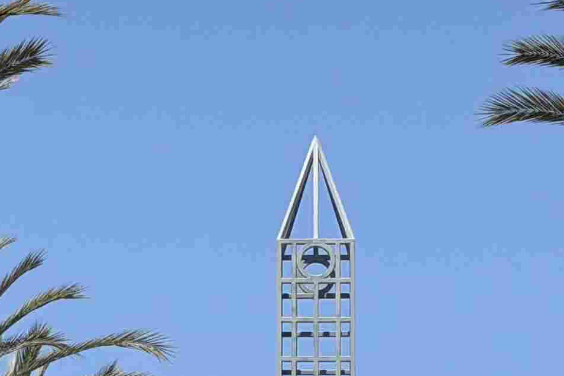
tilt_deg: +1.5
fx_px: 3305
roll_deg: +0.5
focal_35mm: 211
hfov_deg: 9.8
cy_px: 848
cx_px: 265
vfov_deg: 6.3
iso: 80
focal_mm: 6.76
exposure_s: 1/6536
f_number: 1.78
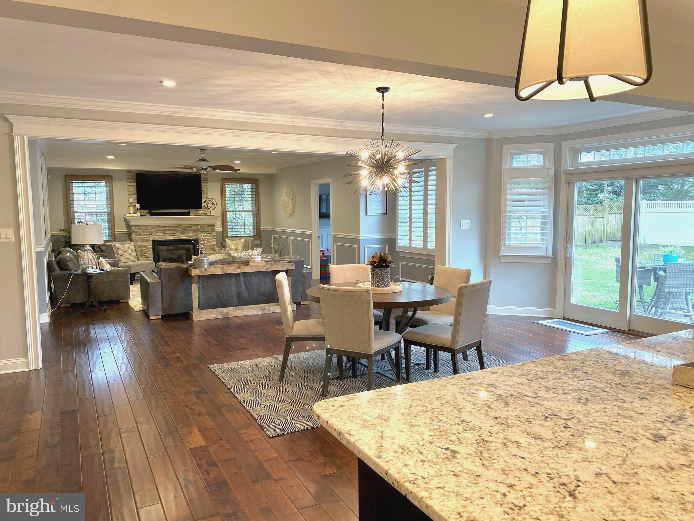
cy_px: 260
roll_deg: +1.3
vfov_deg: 53.1
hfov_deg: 67.3
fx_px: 521
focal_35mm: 26
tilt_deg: -5.8
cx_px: 347
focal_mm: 4.25
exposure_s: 1/60
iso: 100
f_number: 1.8
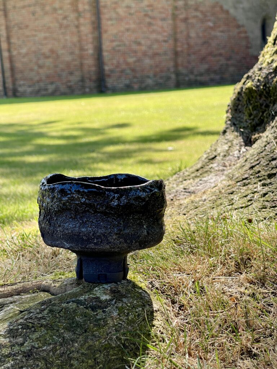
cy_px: 184
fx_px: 683
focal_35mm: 64
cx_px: 138
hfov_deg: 22.9
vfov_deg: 30.3
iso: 20
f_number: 2.2
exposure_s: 1/281
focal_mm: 7.5
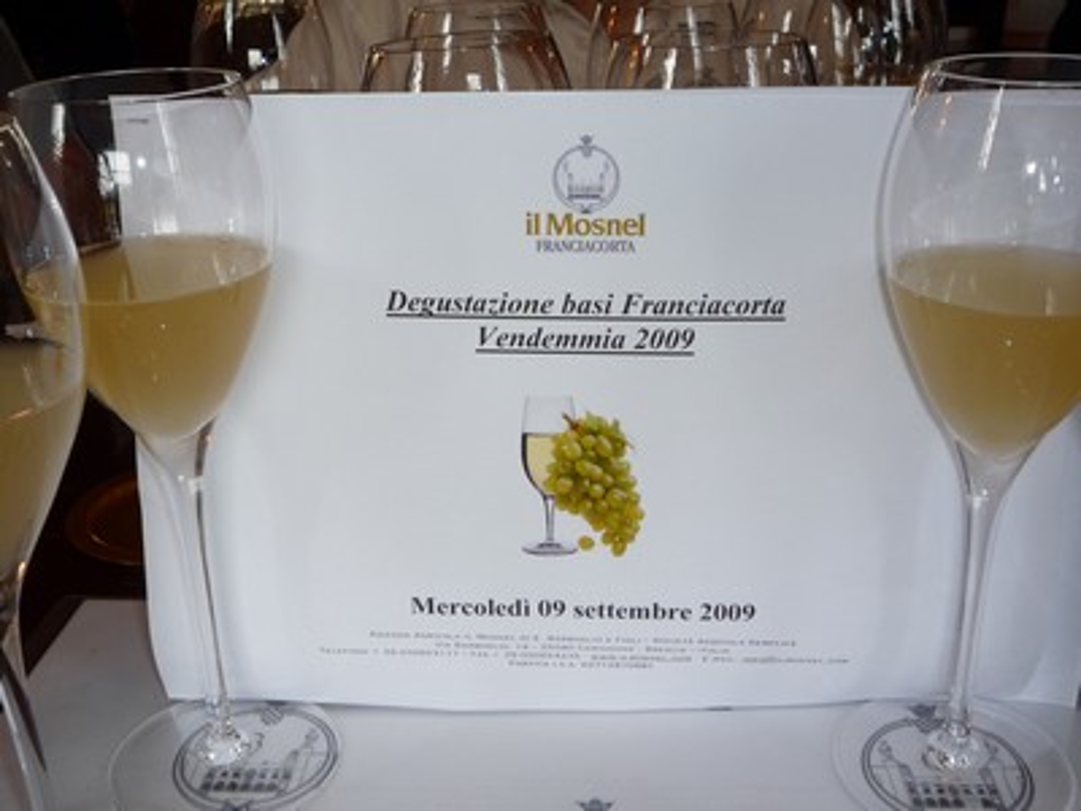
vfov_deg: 36.0
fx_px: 1249
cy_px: 406
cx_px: 540
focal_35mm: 40
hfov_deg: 46.8
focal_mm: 7
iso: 100
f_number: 4.3
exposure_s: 1/30
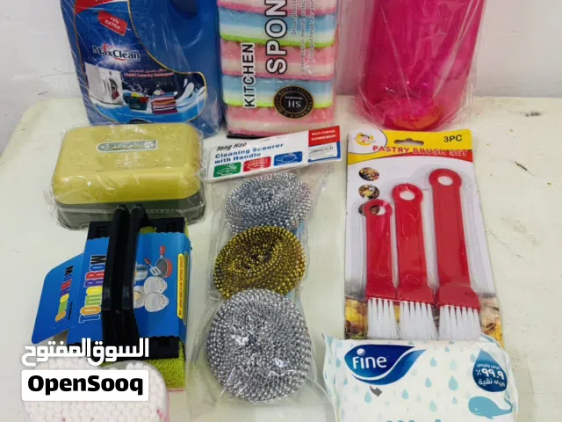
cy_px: 211
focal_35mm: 26
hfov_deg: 67.3
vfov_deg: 53.1
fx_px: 422
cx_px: 281
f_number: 1.6
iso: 125
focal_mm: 5.96
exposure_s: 1/50
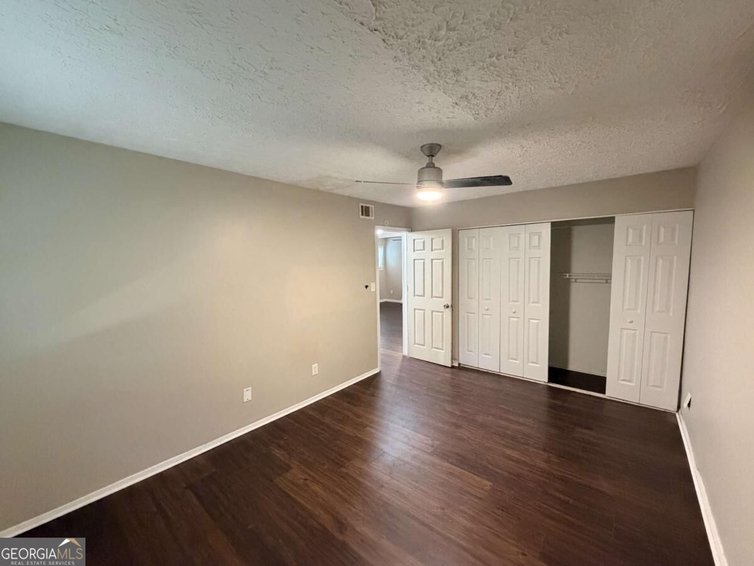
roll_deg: +0.6
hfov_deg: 102.1
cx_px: 377
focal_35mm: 14
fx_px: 305
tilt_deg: -4.7
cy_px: 283
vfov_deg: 85.7
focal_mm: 2.22
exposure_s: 1/60
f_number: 2.2
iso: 800
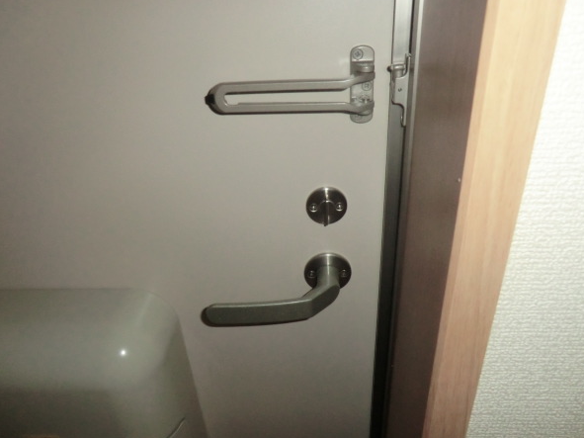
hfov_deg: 67.3
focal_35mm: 26
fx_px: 439
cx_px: 296
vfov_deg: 53.0
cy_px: 219
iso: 400
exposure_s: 1/8
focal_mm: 4.3
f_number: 3.2
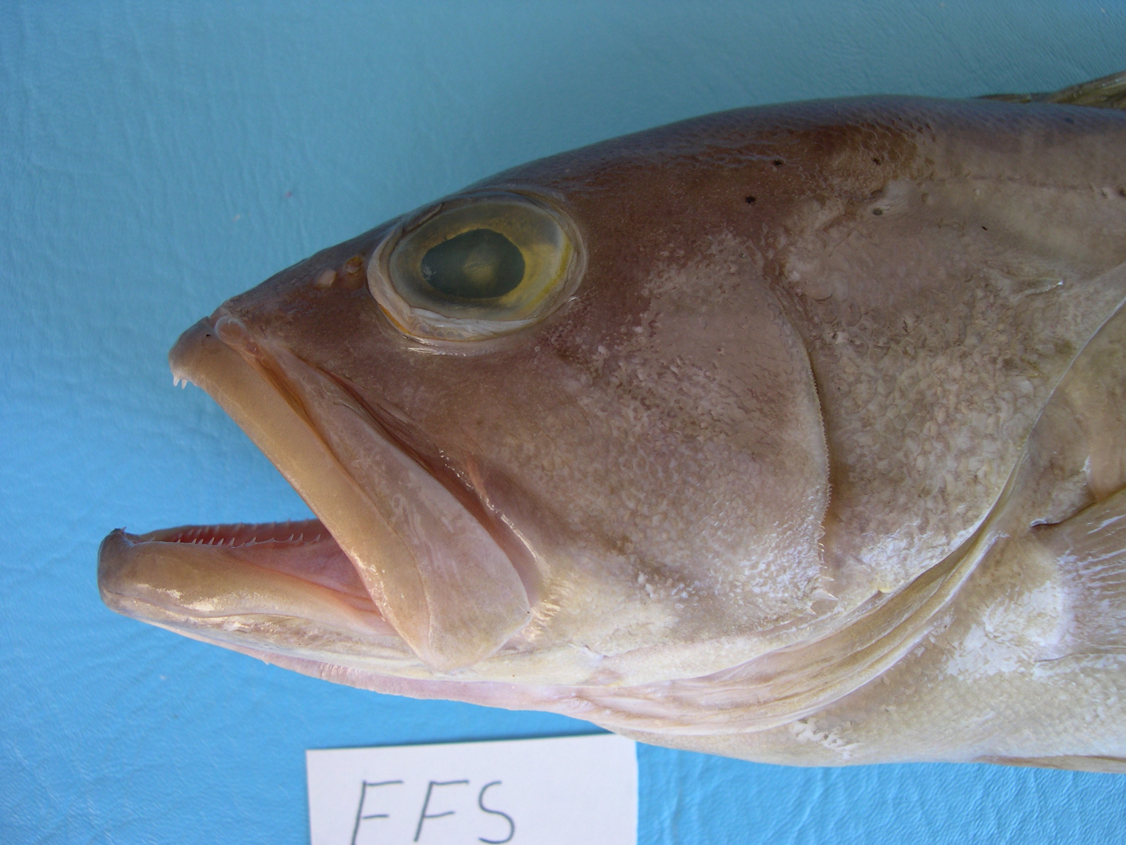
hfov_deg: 49.0
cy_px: 422
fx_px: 1236
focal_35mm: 38
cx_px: 563
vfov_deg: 37.7
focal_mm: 8
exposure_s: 1/89.2
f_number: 2.8
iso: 100
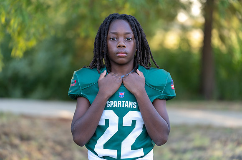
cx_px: 121
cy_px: 80
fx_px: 794
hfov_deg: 17.3
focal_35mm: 118
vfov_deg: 11.5
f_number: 2.8
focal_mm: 117
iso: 320
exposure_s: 1/320
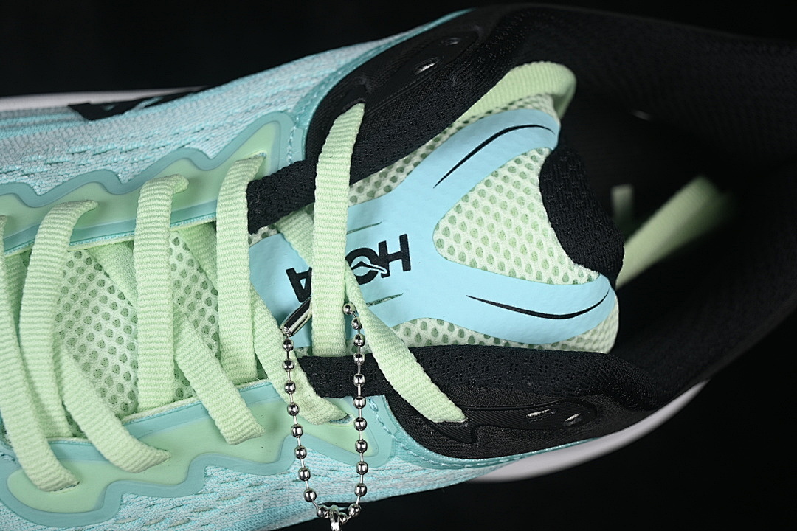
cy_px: 266
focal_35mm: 75
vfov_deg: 18.2
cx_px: 398
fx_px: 1660
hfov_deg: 27.0
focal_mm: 50
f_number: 7.1
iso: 160
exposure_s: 1/80
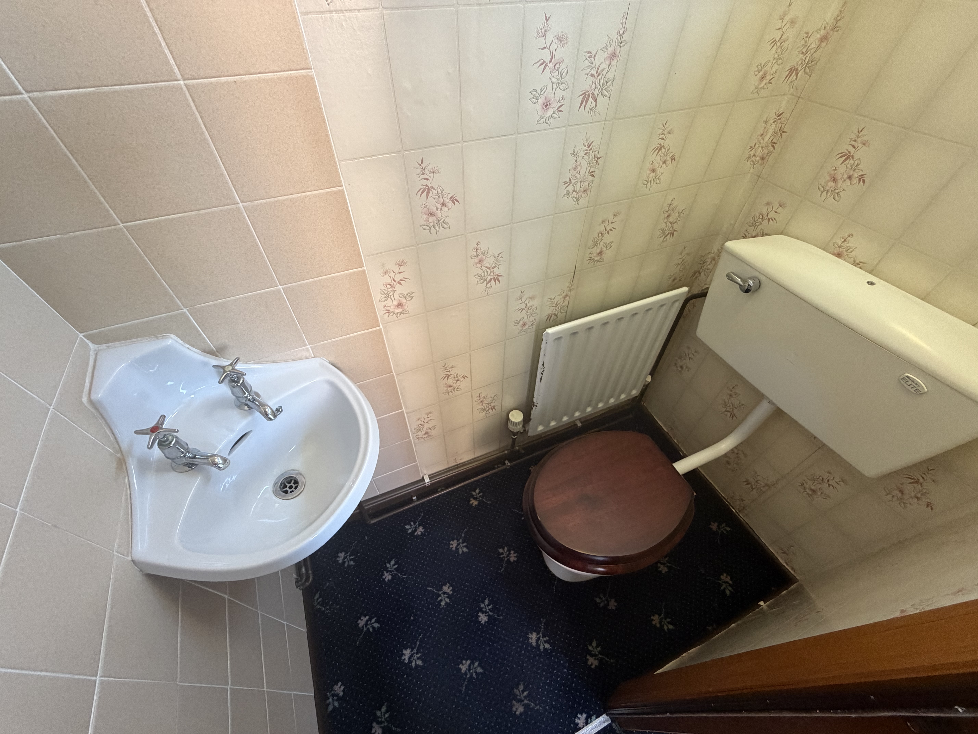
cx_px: 489
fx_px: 396
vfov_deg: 85.7
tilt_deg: -47.7
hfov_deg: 102.1
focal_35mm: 14
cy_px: 367
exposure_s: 1/60
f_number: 2.2
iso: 400
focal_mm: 2.22
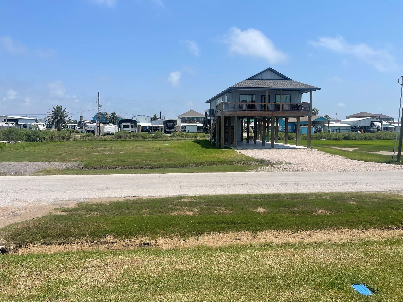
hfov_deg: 69.4
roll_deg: -1.1
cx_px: 202
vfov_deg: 54.9
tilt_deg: -5.6
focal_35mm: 25
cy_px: 151
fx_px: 291
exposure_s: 1/5376
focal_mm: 5.1
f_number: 1.6
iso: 32
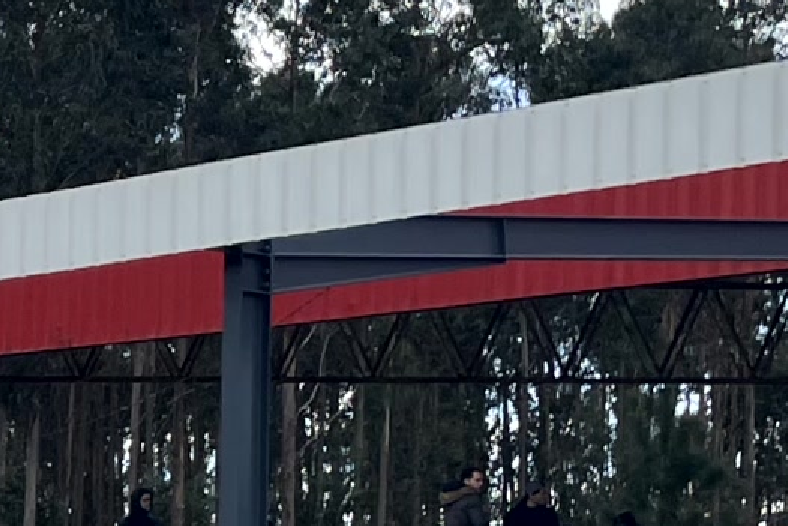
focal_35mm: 152
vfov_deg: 8.8
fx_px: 3327
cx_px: -897
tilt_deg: +0.4
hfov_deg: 11.8
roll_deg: -1.6
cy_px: 759
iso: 32
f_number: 1.6
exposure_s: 1/1453
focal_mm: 4.2
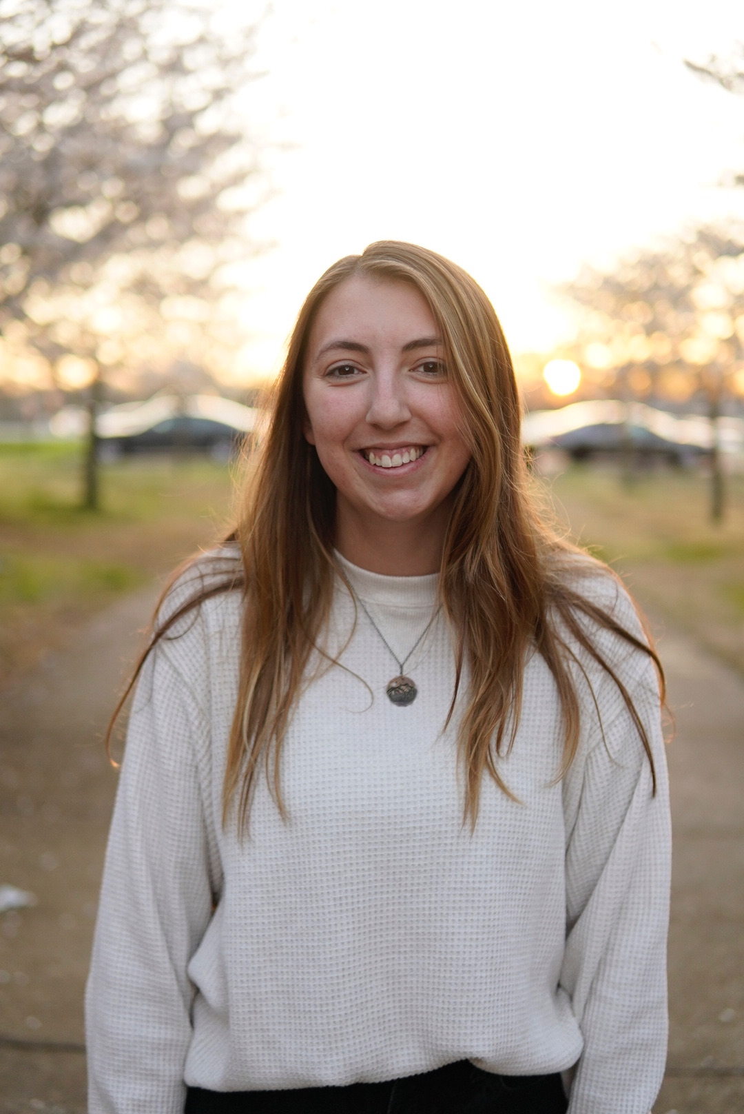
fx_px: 1393
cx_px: 372
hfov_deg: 29.9
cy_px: 557
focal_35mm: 45
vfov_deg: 43.6
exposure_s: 1/1000
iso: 400
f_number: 1.6
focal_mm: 30
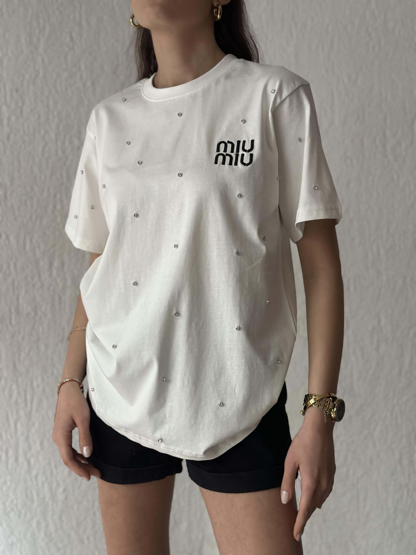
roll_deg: +0.4
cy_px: 278
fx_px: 769
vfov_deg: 39.7
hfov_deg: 30.3
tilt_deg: -3.6
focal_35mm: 48
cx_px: 208
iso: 320
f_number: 1.78
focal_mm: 6.86
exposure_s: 1/60
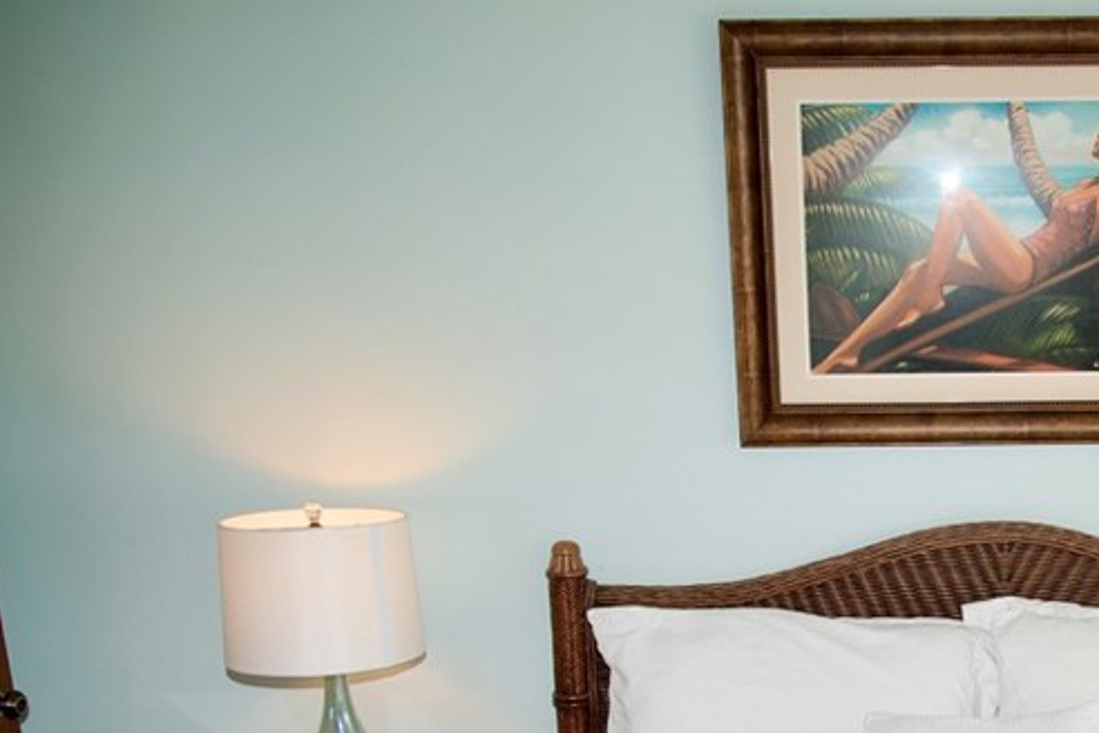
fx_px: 1526
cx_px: 958
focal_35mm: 50
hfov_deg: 37.4
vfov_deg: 25.7
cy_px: 718
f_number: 4
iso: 100
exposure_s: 1/160
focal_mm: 24
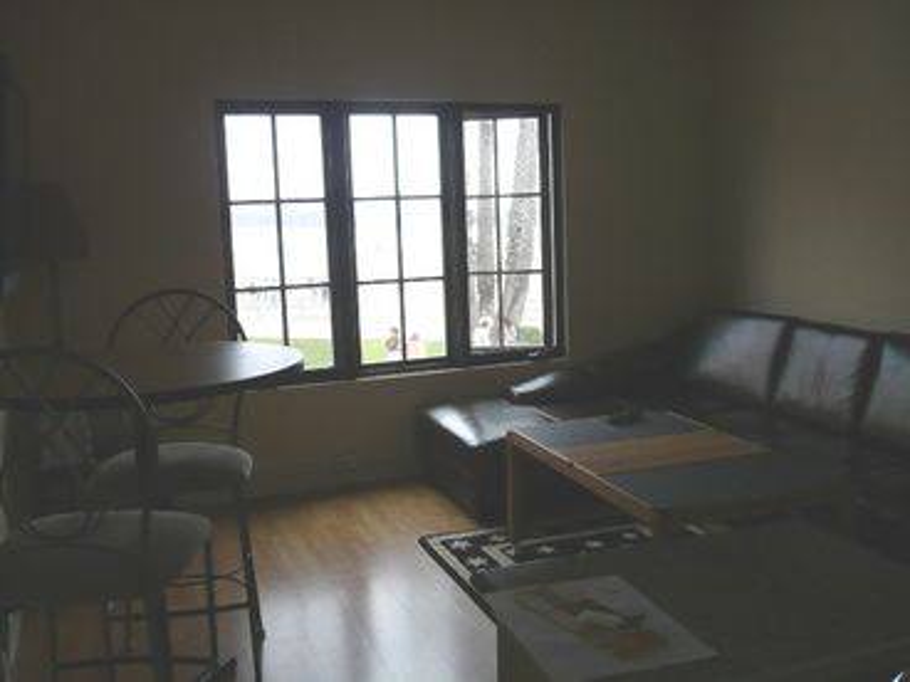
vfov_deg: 40.7
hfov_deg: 52.6
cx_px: 455
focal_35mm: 35
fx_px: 920
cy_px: 341
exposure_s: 1/30
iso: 125
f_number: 2.8
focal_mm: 5.8
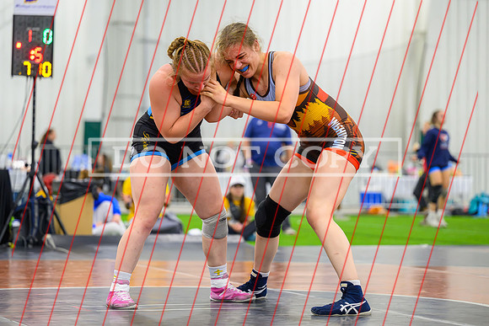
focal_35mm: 113
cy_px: 152
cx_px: 231
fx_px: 1539
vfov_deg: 12.1
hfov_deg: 18.1
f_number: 2.8
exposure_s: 1/640
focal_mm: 105
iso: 6400
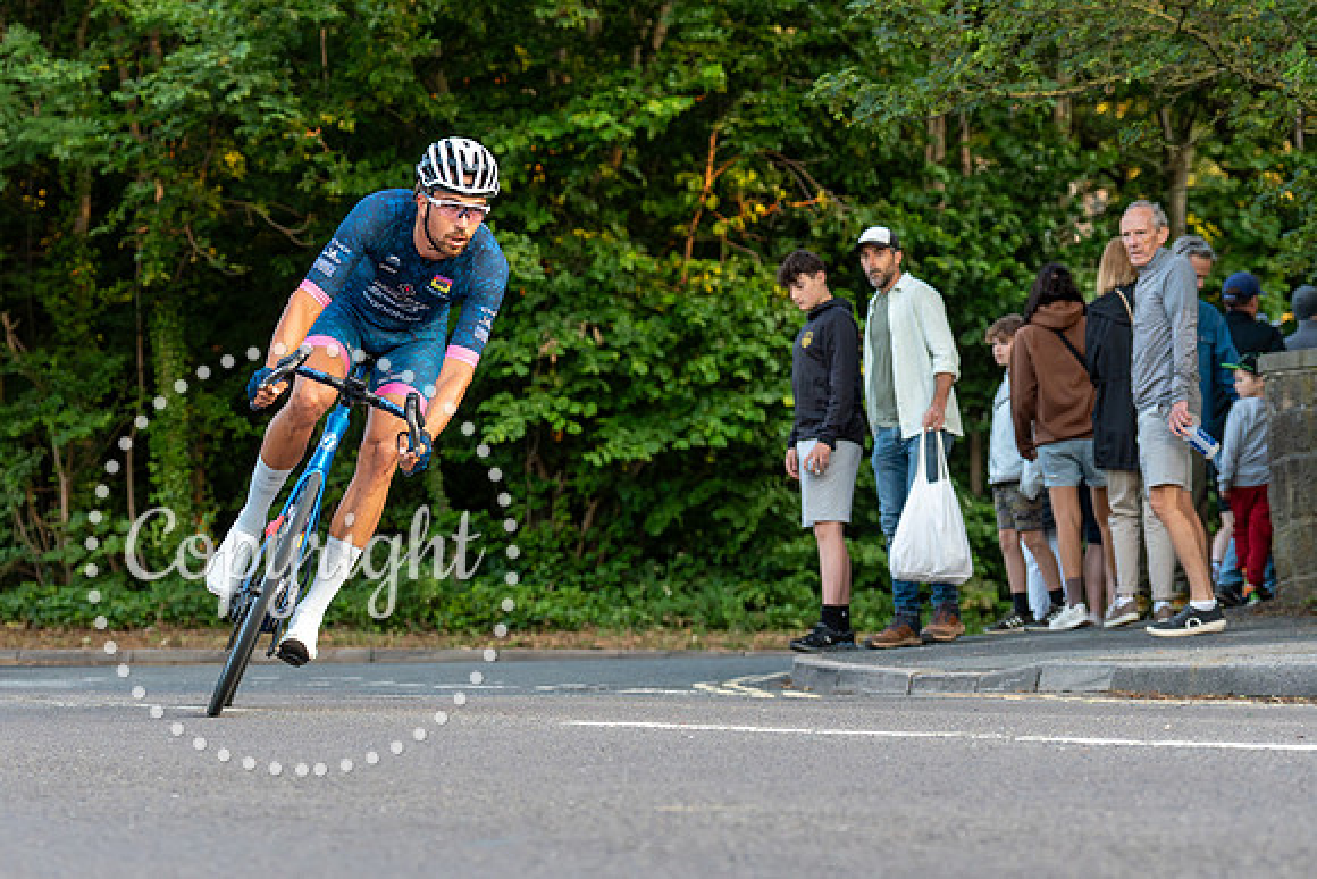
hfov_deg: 17.8
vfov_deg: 12.0
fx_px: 4189
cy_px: 545
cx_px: 484
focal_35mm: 114
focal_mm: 72
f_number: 3.5
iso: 1000
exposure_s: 1/800
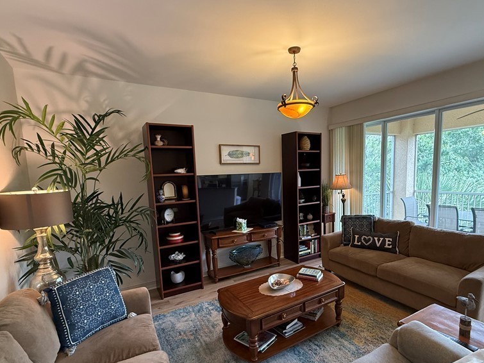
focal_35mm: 19
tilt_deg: -7.5
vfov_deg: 68.4
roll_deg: +1.9
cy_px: 205
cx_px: 267
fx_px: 266
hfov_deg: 84.4
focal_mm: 2.22
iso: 320
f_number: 2.2
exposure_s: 1/60
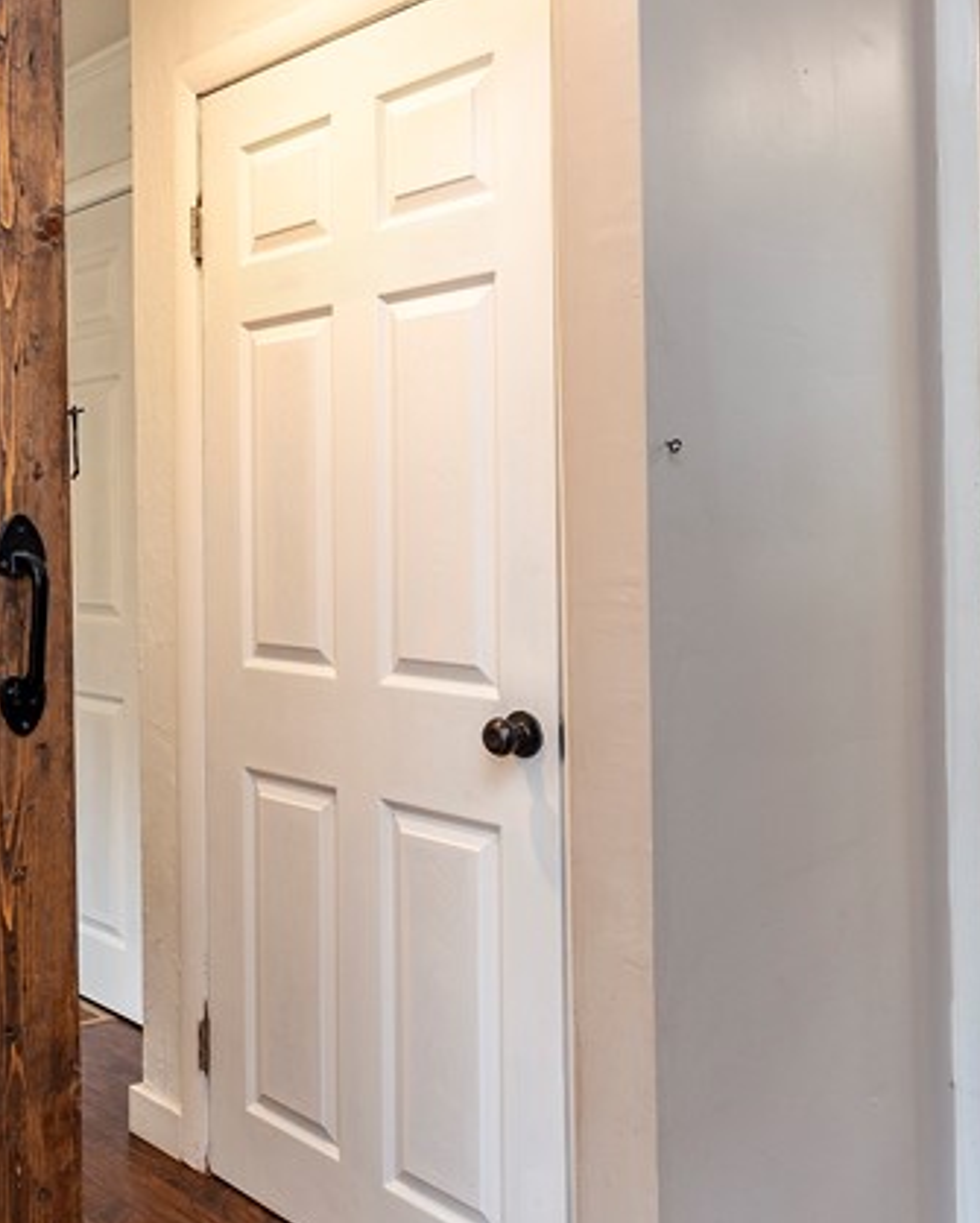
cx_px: 56
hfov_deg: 35.5
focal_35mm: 39
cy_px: 515
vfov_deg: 46.6
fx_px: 1412
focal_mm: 16
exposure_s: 1/6
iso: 320
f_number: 6.3
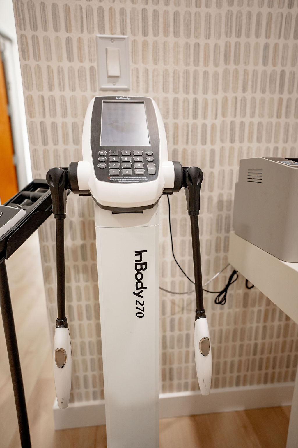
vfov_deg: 84.0
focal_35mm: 20
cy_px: 224
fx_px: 248
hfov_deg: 61.9
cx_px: 149
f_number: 1.8
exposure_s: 1/200
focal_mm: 20
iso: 640
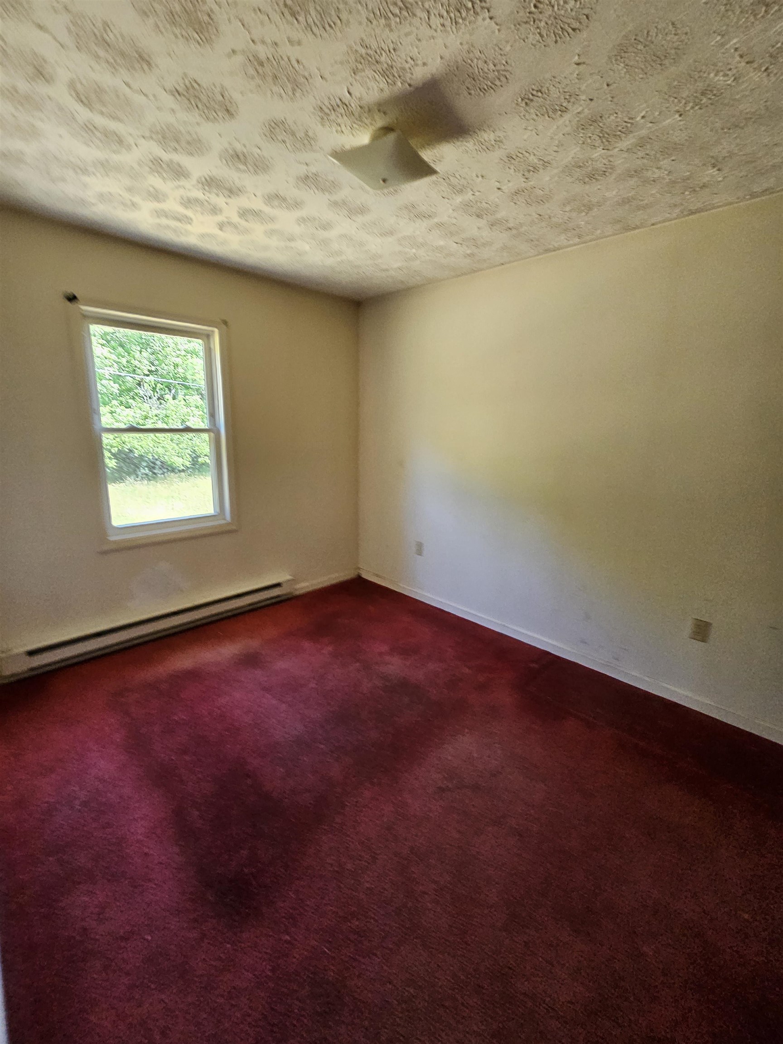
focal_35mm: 13
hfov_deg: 89.9
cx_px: 392
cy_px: 522
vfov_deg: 106.2
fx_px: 392
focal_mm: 2.2
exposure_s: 1/60
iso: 200
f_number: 2.2
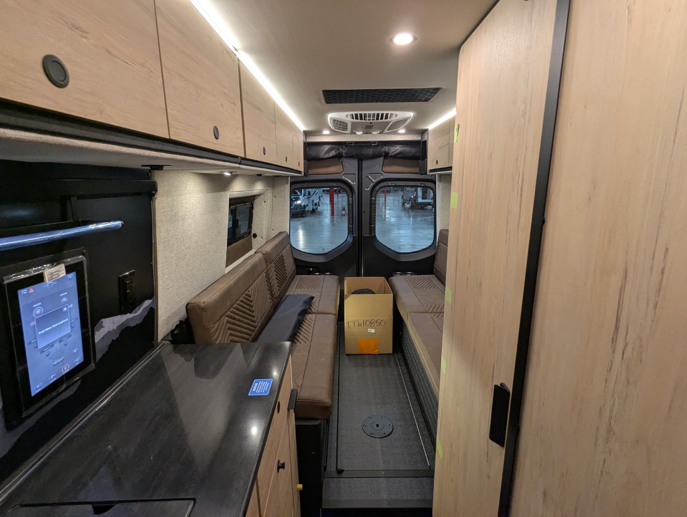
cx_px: 344
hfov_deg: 94.4
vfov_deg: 78.2
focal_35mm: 16
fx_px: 318
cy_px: 258
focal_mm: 2.35
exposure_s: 1/54.4
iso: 205
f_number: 2.2
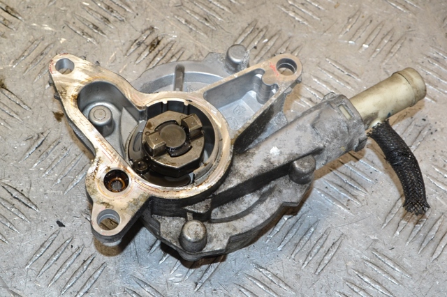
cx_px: 224
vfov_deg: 16.5
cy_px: 148
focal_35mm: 82
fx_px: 1024
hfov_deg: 24.6
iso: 1600
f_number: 14
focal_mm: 55
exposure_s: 1/200
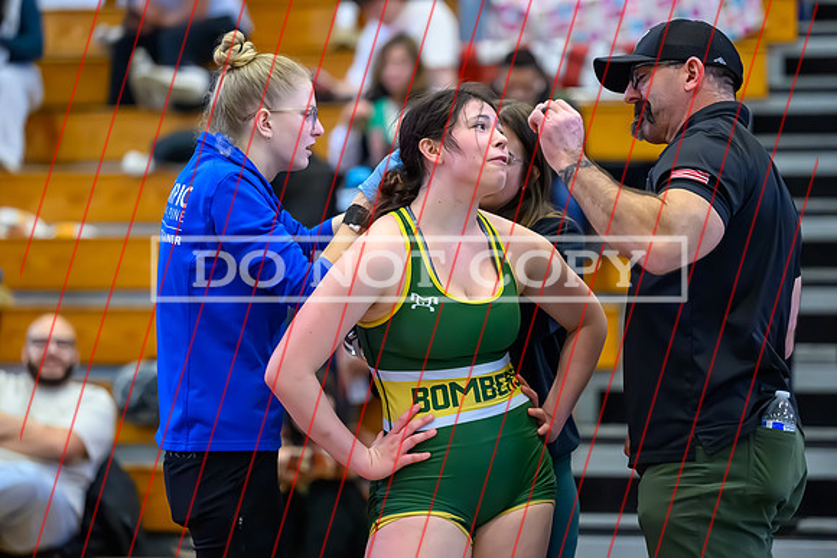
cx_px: 450
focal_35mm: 170
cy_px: 264
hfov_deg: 12.1
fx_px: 3959
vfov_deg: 8.1
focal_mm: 145
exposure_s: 1/640
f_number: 2.8
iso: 10000
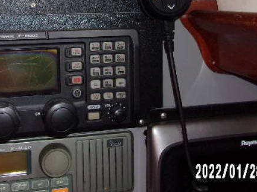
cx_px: 93
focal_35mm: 50
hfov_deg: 37.9
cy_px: 33
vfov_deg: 28.4
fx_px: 371
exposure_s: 1/34
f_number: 3
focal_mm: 4.9
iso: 200
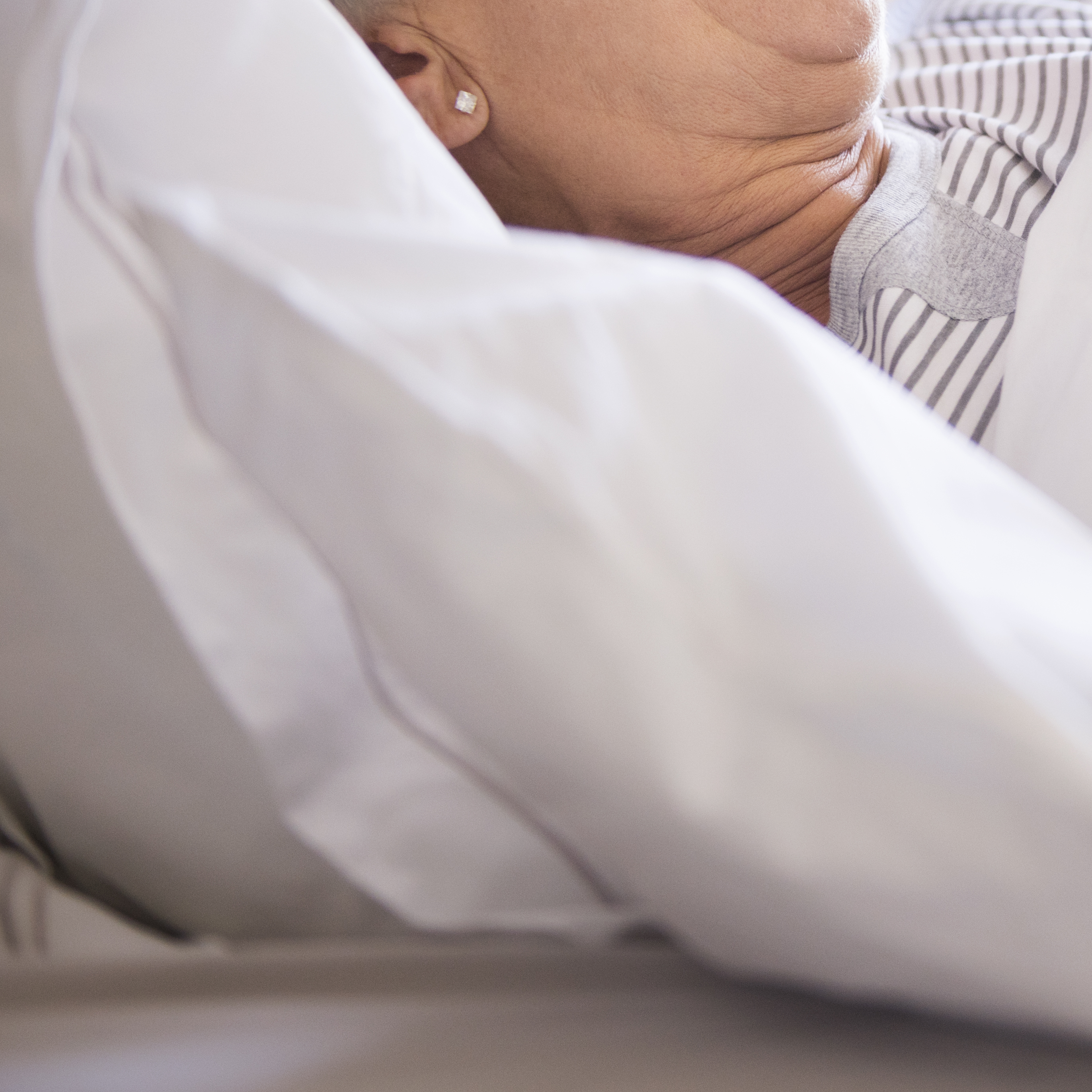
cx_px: 1286
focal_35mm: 114
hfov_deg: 14.8
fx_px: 4069
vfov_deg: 15.1
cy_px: 137
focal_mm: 50
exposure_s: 1/80
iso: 200
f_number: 2.8
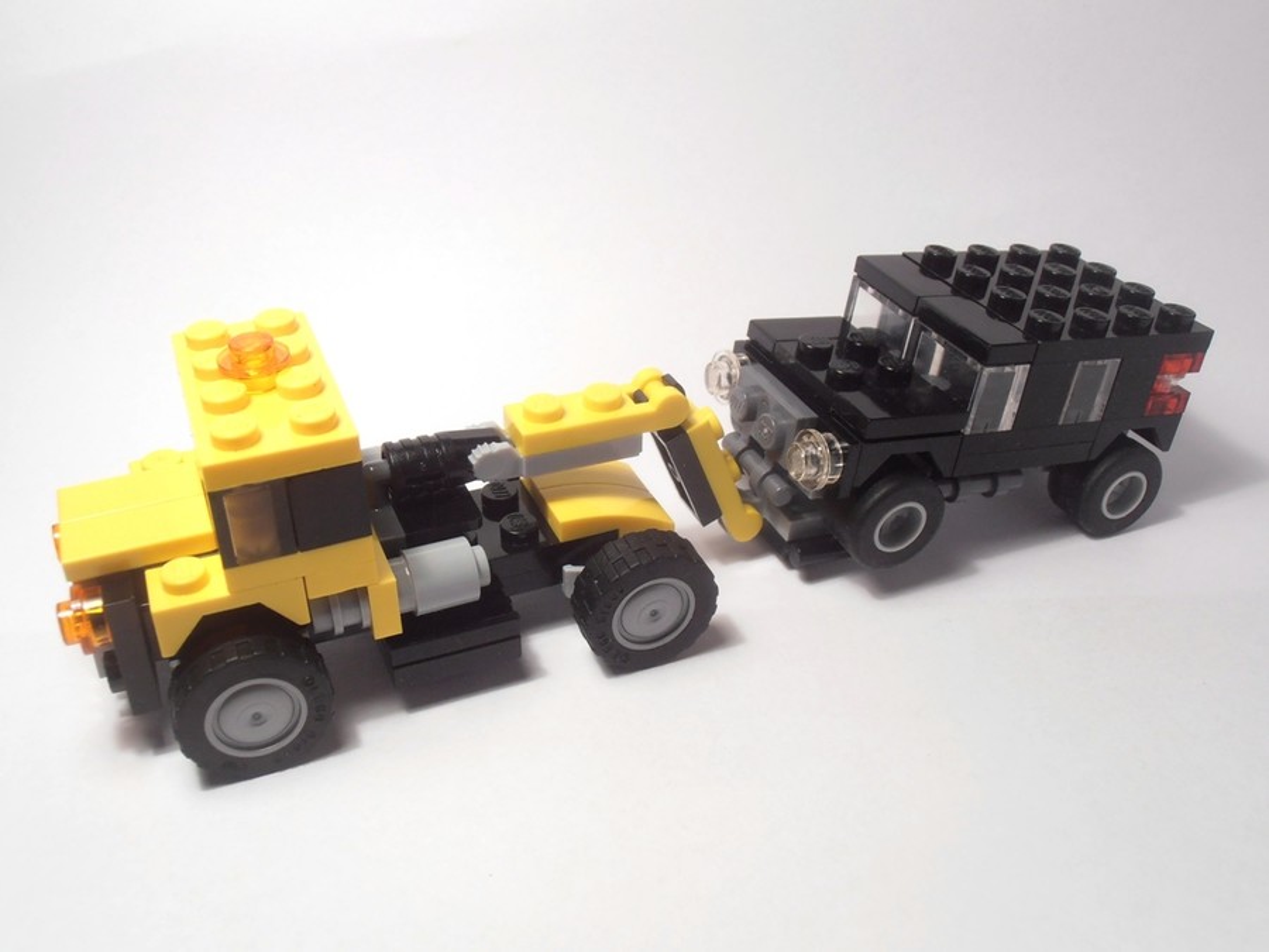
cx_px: 634
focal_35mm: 37
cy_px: 476
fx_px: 1356
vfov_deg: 38.7
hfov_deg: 50.1
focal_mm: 6.61
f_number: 3.9
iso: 80
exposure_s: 1/40
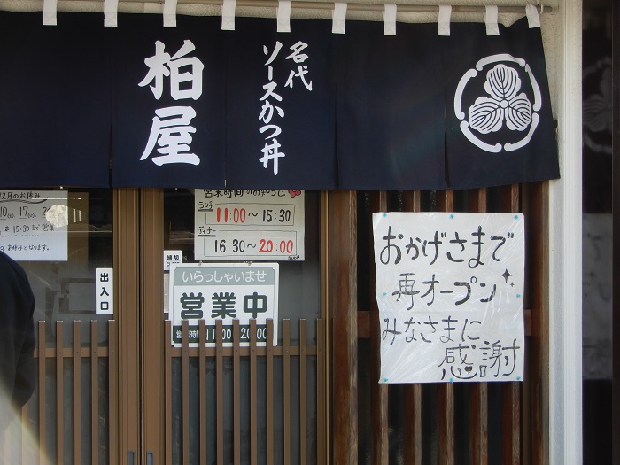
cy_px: 232
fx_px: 3224
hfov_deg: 11.0
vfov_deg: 8.2
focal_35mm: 180
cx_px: 310
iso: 80
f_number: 5.6
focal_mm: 32.1
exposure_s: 1/60
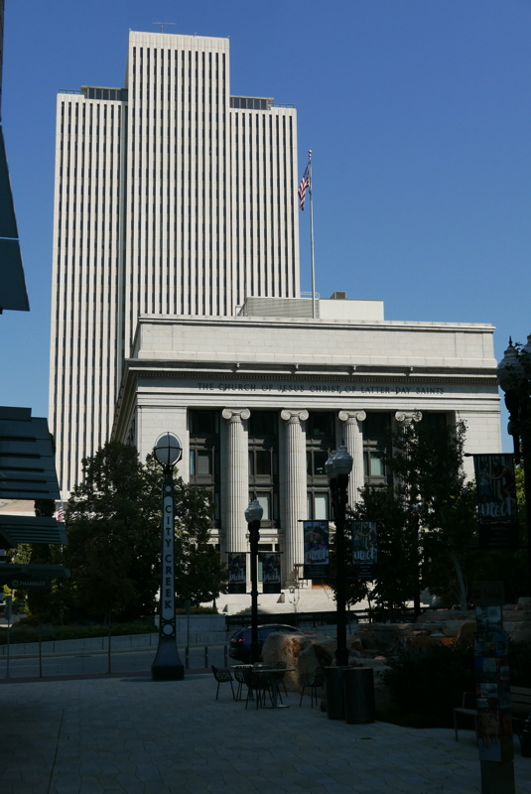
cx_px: 266
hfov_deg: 27.0
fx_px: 1104
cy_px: 397
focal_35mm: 50
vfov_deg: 39.6
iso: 200
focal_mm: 22.7
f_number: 5.6
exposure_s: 1/1300
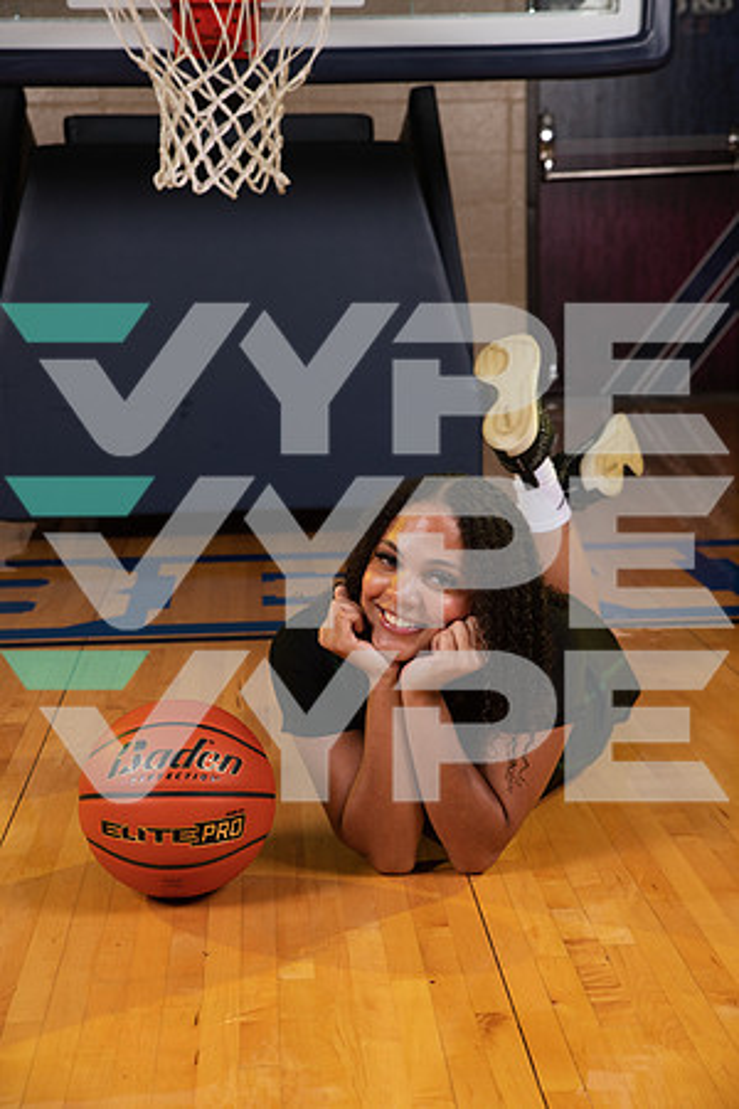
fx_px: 2001
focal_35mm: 65
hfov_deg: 20.9
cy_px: 554
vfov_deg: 31.0
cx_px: 370
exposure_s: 1/320
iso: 320
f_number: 7.1
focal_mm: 65
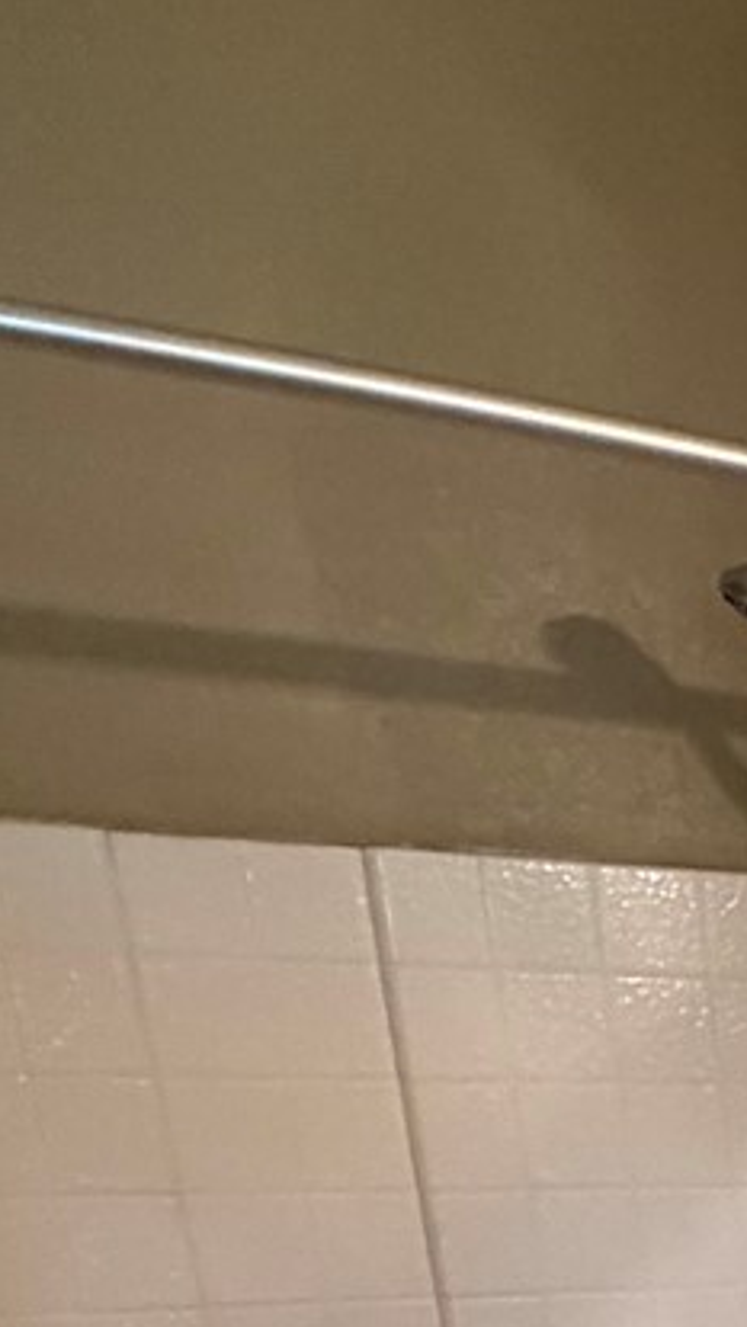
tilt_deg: -20.7
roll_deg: -0.5
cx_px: 1504
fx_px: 2077
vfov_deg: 27.4
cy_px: 1865
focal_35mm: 59
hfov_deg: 15.9
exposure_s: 1/60
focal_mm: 2.22
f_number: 2.2
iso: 500
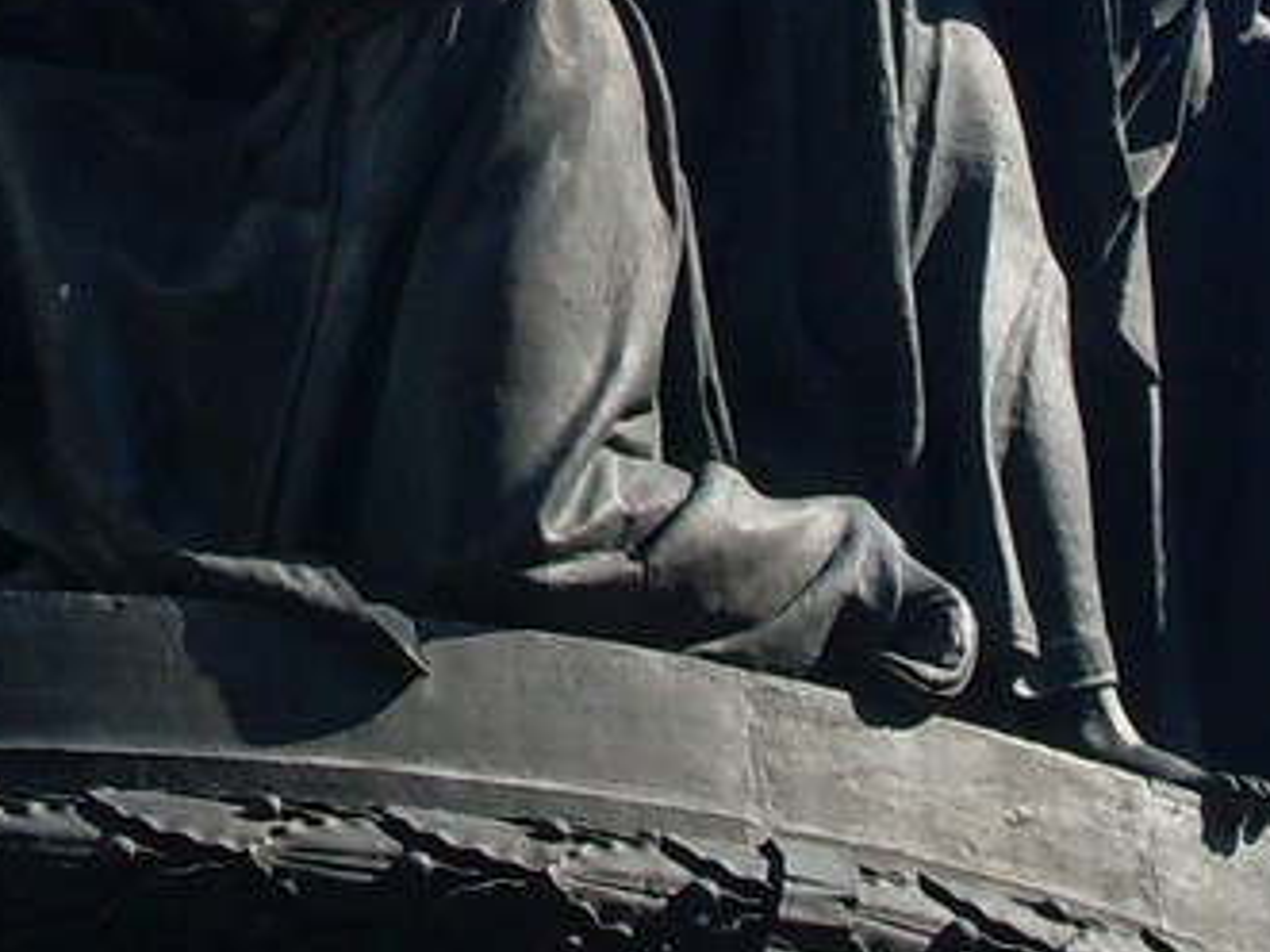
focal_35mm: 260
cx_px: -347
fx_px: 9535
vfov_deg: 5.6
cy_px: -724
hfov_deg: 7.5
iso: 80
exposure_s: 1/750
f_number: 3.4
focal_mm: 9.9
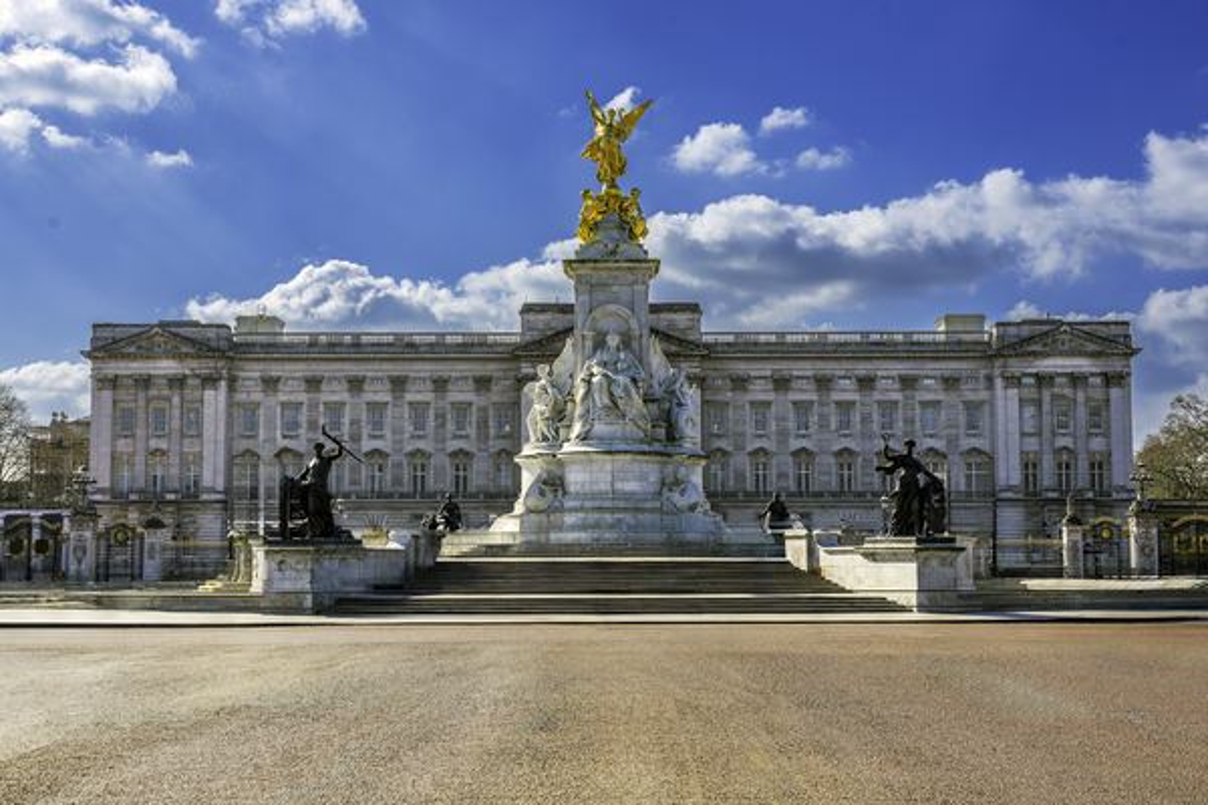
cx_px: 604
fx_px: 1678
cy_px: 402
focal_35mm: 50
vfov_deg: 27.0
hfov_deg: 39.6
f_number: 8
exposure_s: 1/800
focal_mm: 50
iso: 100
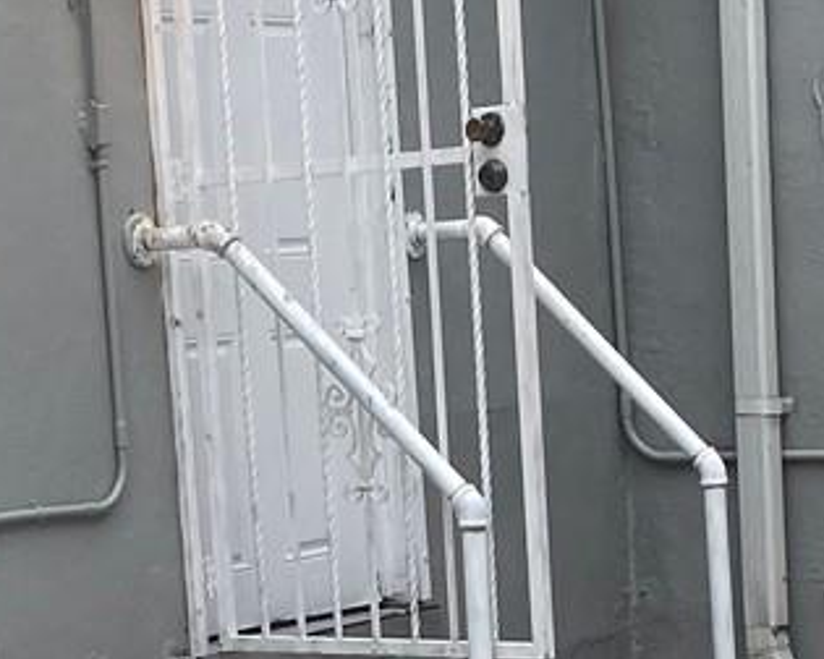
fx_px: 3146
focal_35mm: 129
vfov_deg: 11.7
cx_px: 343
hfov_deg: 14.9
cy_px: 769
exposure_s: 1/560
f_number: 1.8
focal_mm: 4.25
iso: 32
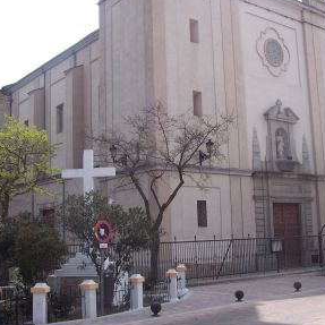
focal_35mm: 48
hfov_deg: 35.4
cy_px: 160
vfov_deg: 35.4
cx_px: 164
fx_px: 510
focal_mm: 8
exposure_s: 1/500
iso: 100
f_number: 4
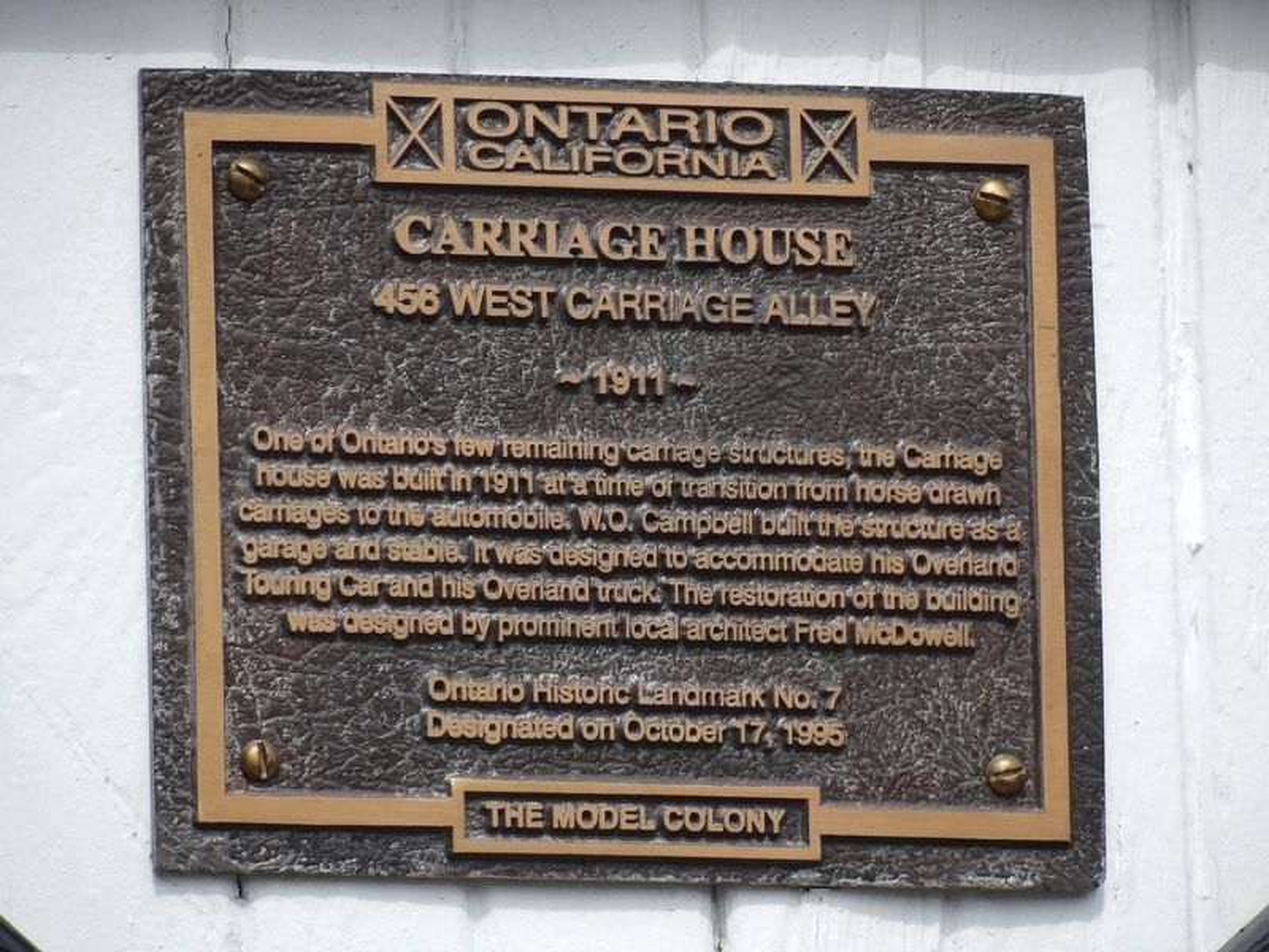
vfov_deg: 2.5
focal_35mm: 604
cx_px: 634
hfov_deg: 3.3
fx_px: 22142
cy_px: 476
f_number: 4.2
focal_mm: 108.3
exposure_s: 1/551
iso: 100
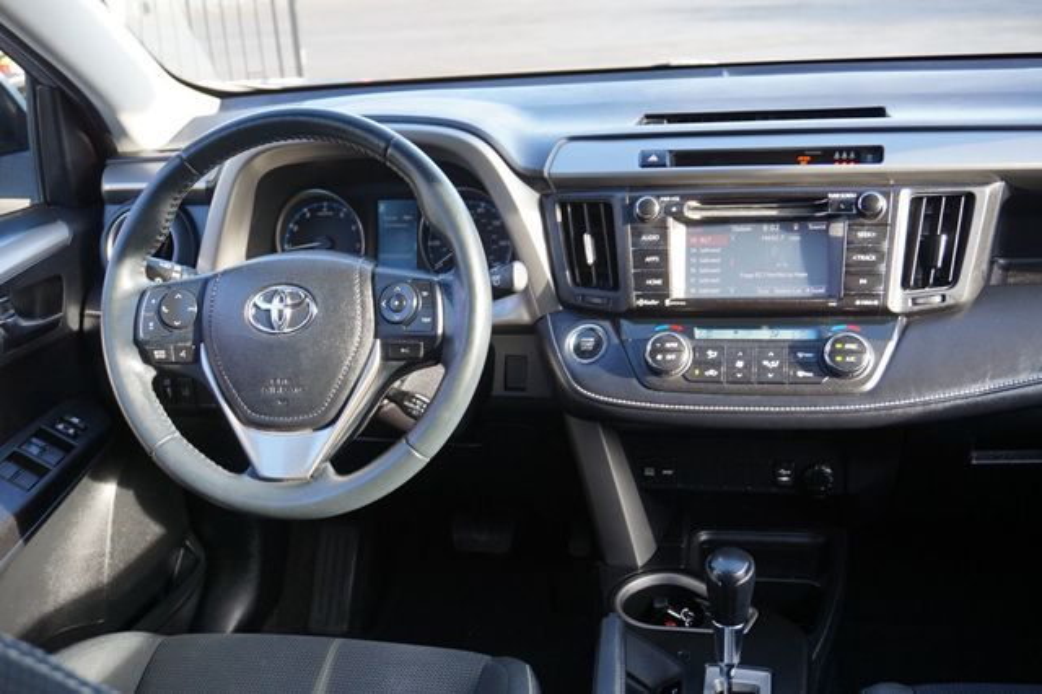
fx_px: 1128
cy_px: 347
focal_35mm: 39
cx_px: 521
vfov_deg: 34.2
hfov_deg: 49.6
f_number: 4.5
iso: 250
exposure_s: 1/60
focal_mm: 26
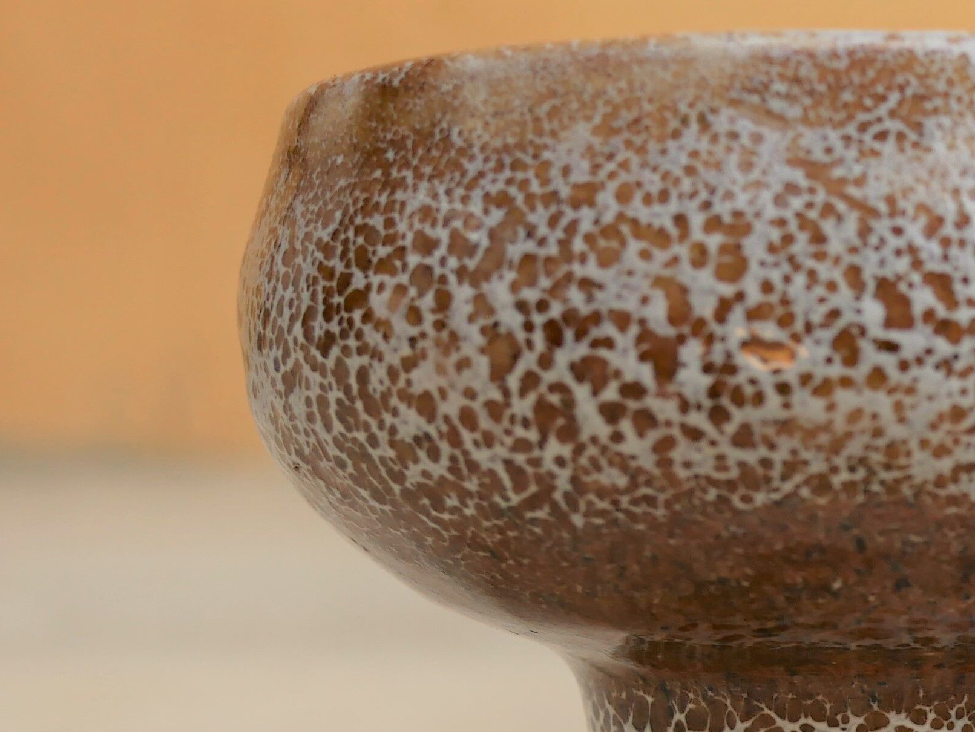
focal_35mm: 114
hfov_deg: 16.4
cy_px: 684
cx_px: 1232
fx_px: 3213
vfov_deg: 12.9
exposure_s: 1/400
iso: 200
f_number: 3.5
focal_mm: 20
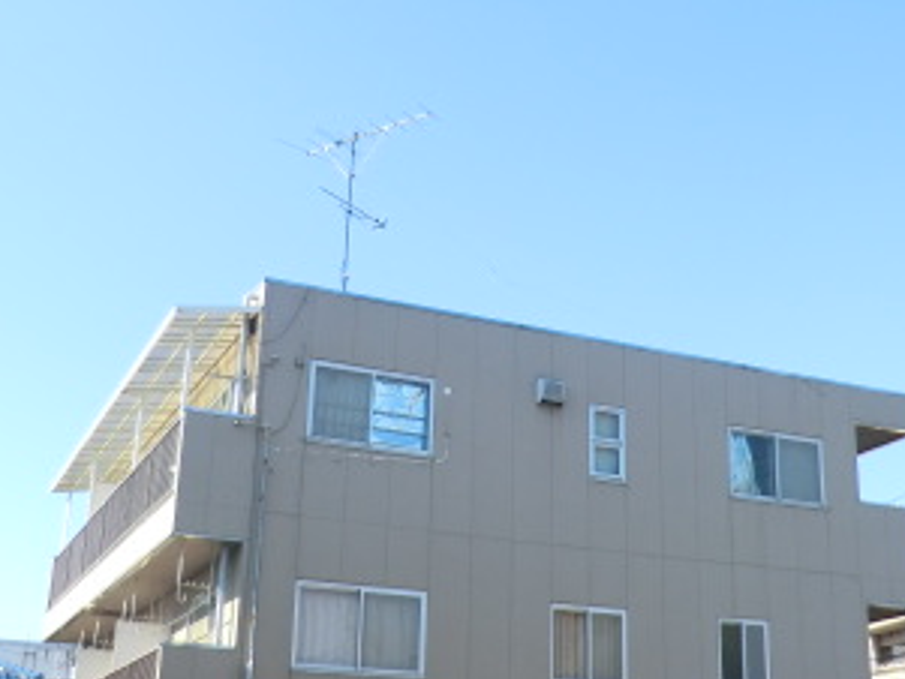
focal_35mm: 51
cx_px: 547
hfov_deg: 37.3
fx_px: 1334
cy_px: 306
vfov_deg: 28.6
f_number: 3.2
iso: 80
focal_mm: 4.3
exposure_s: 1/400
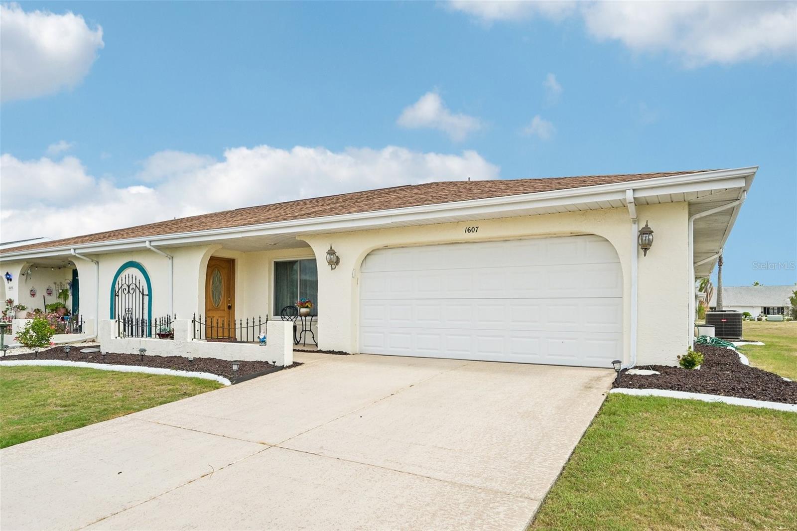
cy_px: 266
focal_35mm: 22
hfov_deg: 79.9
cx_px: 398
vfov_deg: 58.3
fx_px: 476
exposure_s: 1/2000
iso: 400
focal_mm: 21.5
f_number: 8
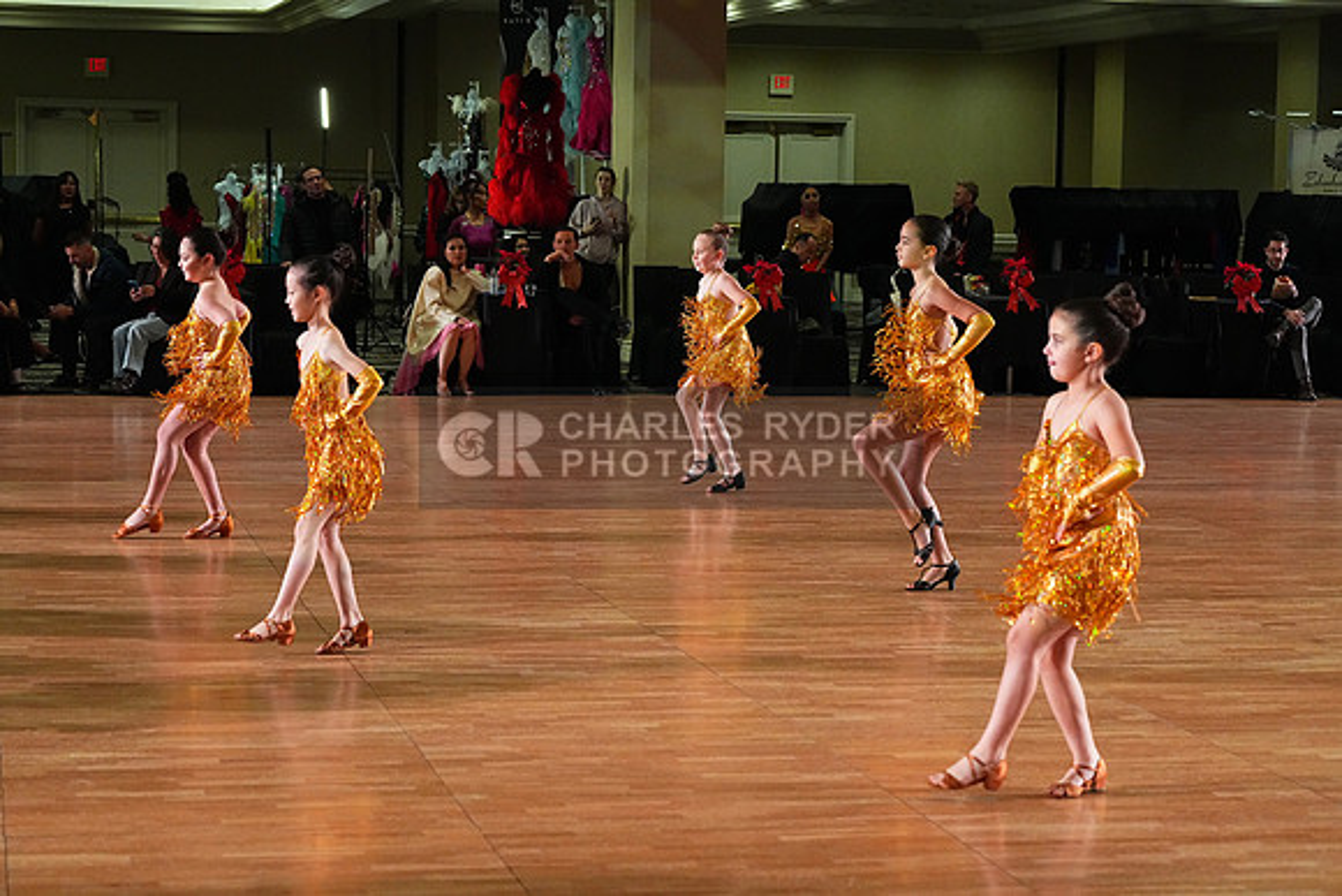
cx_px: 671
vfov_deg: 16.5
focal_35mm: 83
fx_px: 3095
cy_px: 448
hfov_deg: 24.5
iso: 8000
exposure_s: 1/400
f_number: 6.3
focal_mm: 83
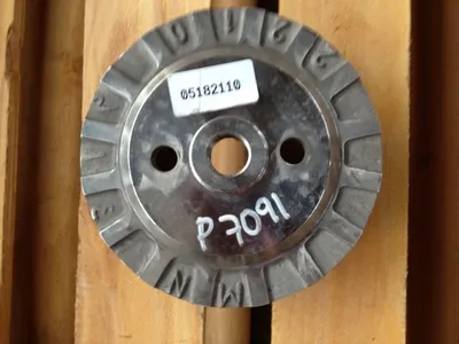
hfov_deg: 52.6
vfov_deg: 40.7
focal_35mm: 35
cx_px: 230
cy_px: 172
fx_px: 464
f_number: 2.4
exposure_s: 1/20
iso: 50
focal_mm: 4.28
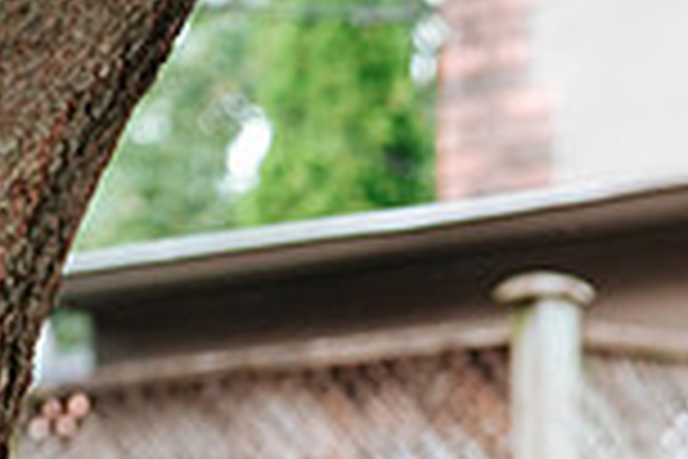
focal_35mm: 375
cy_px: 790
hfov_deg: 5.5
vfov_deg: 3.6
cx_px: 737
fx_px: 7166
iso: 800
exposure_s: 1/200
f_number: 2.8
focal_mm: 66
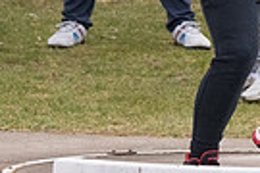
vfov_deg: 1.6
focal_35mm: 865
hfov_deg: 2.4
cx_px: 189
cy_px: -117
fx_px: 6247
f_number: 5
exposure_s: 1/1600
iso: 2000
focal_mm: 135
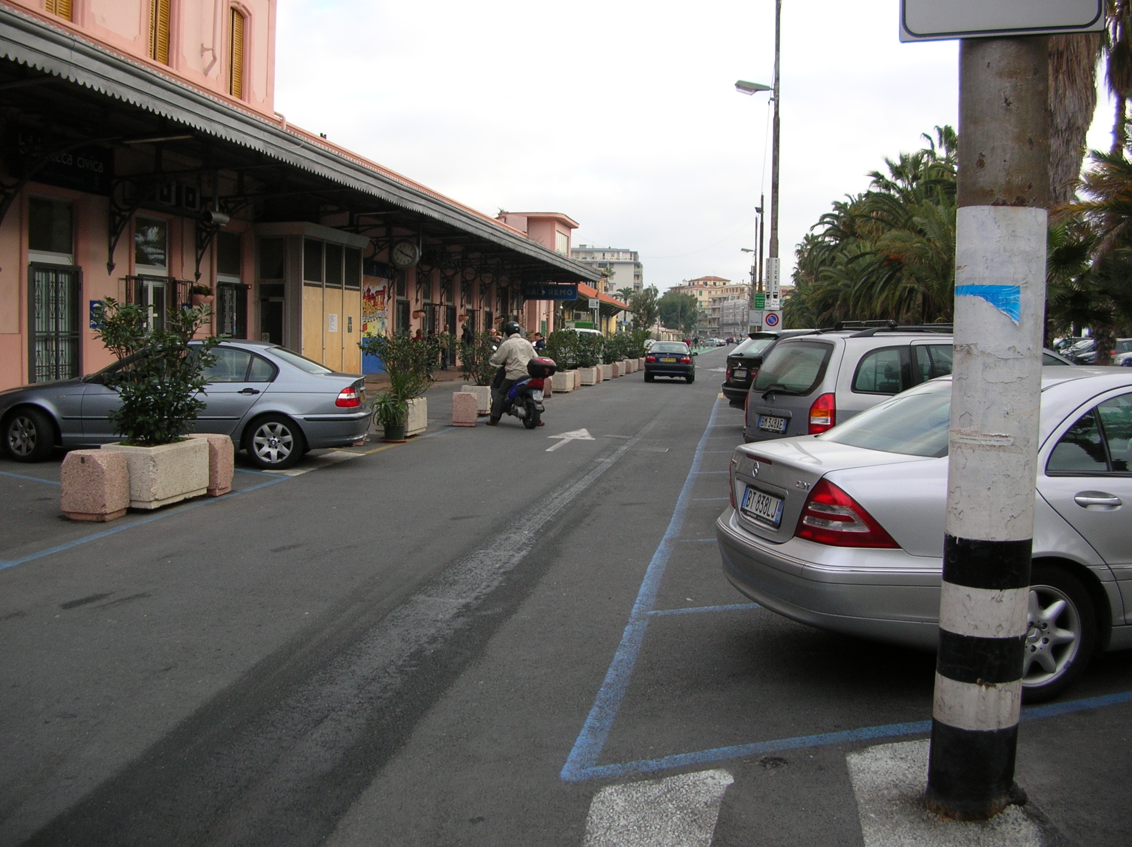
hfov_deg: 52.7
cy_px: 424
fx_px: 1144
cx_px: 566
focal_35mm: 35
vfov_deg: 40.6
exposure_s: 1/243
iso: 50
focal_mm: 5.8
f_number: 2.8
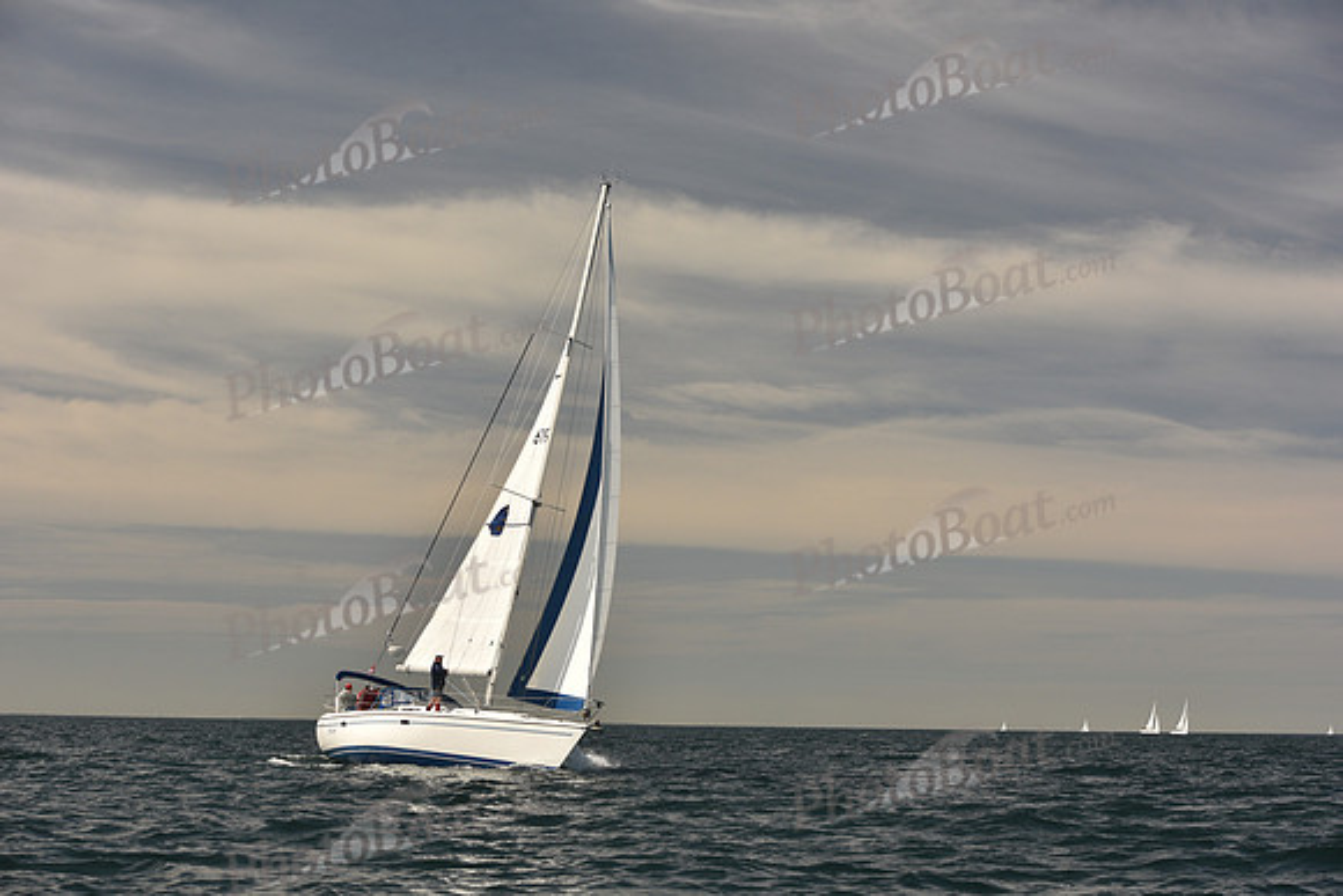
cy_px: 448
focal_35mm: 70
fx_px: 2612
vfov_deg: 19.5
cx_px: 672
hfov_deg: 28.8
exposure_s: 1/640
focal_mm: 70
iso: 250
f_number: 7.1
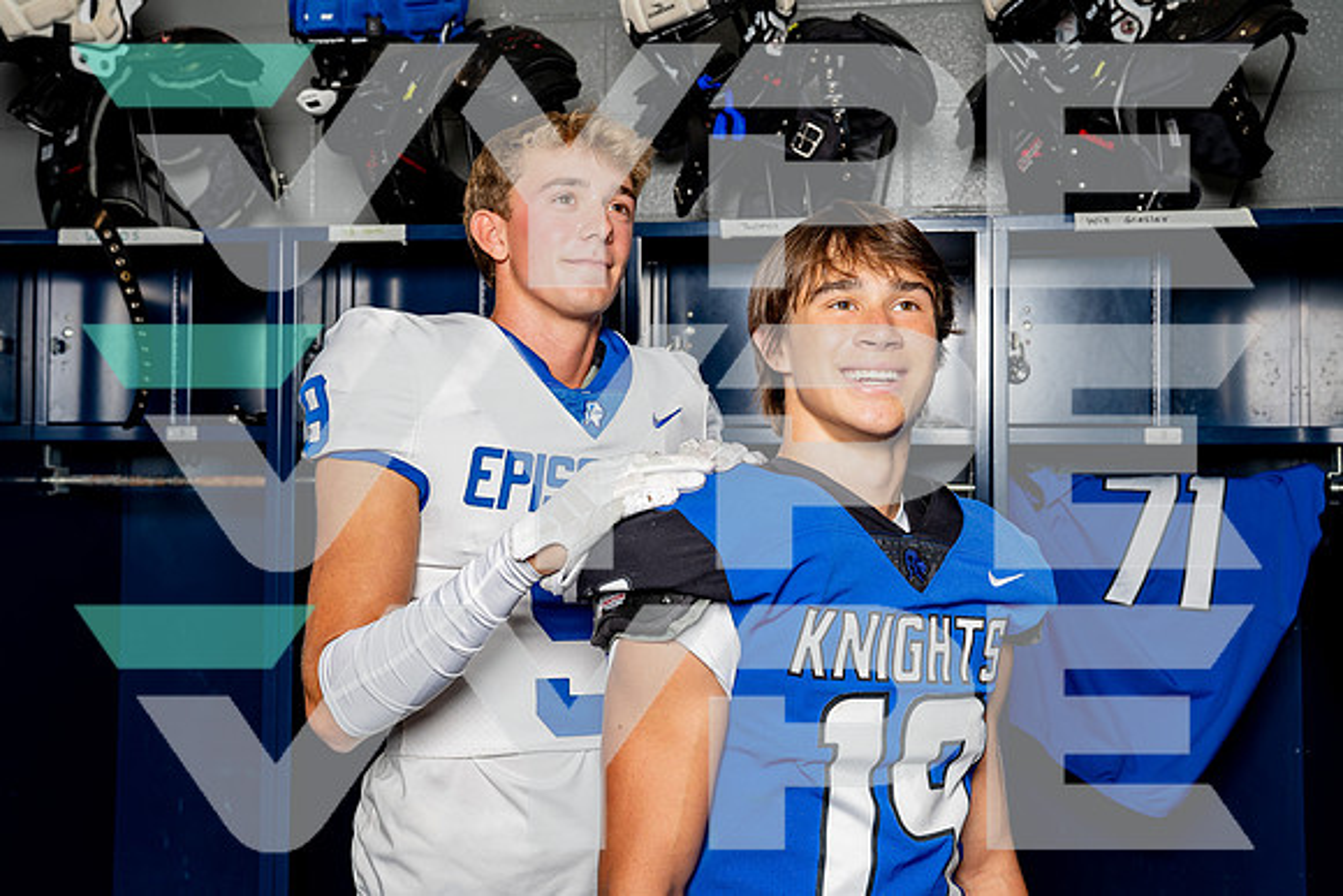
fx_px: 1597
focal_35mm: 43
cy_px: 440
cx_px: 665
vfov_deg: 31.3
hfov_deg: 45.6
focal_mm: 41
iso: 100
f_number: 5.6
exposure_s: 1/250
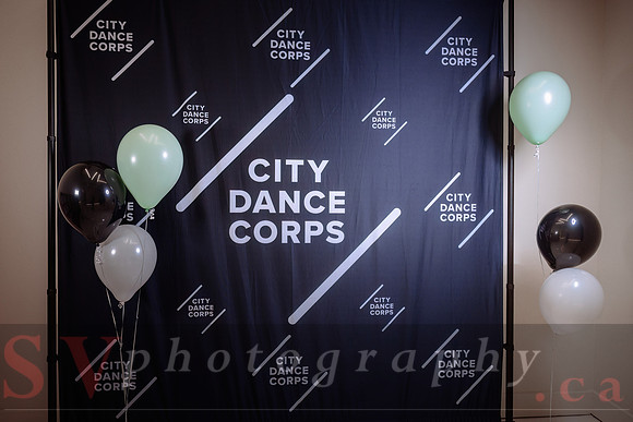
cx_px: 316
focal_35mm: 24
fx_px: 430
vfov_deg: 52.3
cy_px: 211
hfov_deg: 72.7
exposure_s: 1/160
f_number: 4
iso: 500
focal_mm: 24
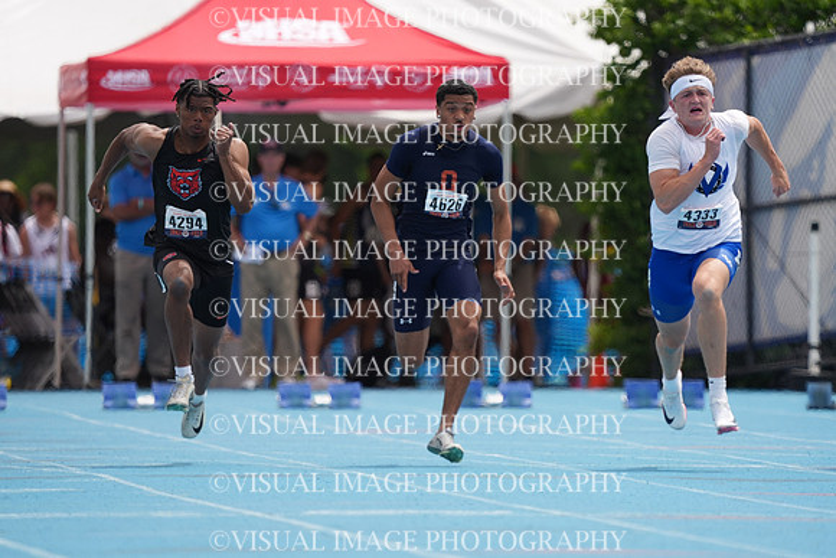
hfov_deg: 3.4
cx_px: 418
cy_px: 279
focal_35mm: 600
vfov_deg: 2.3
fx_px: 13936
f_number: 6.3
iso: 500
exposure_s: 1/1600
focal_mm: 600
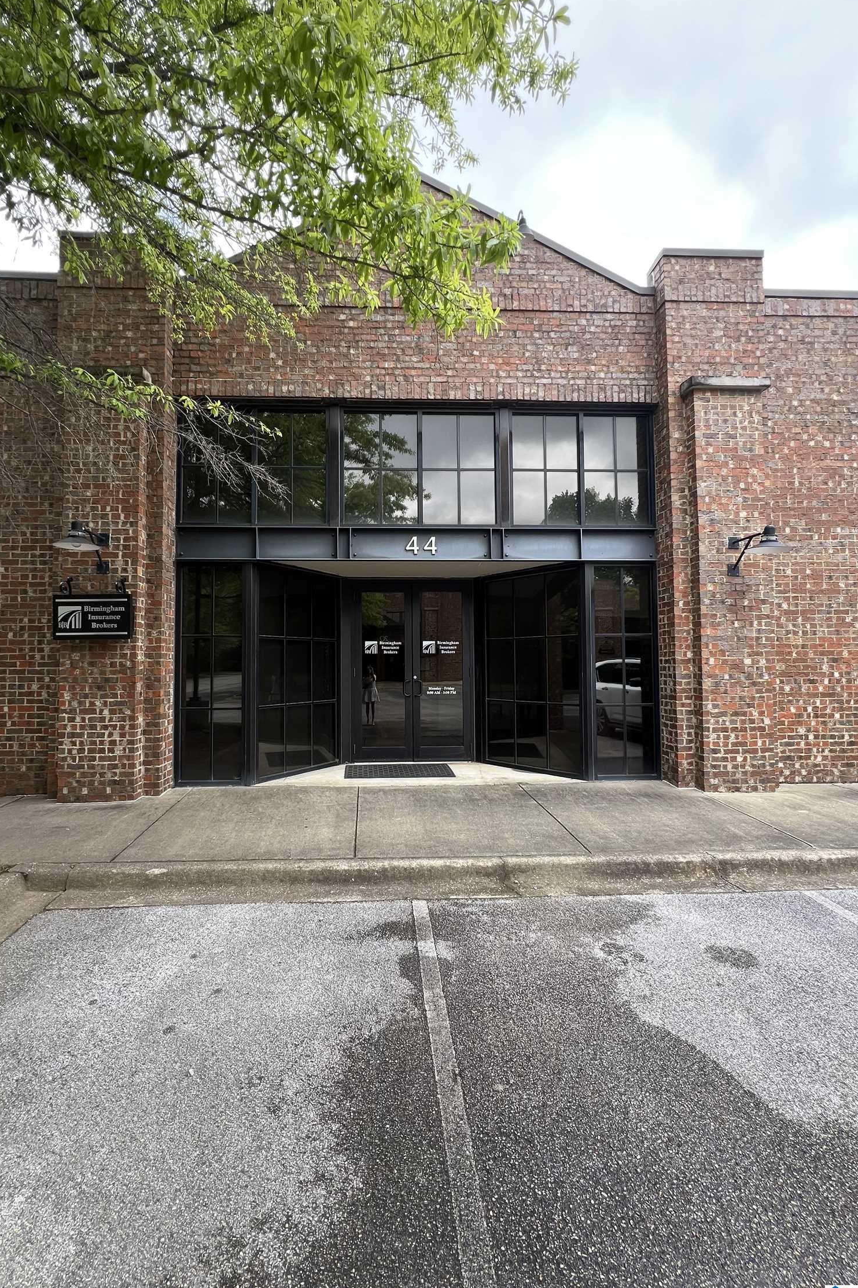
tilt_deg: +2.7
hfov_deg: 81.0
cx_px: 395
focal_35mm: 14
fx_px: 501
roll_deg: +0.0
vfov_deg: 104.3
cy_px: 645
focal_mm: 1.57
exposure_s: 1/174
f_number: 1.8
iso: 32
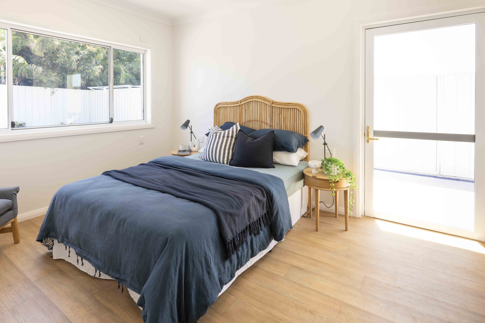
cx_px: 242
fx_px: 236
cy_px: 162
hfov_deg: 91.6
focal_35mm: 18
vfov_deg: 68.9
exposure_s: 1/5
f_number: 13
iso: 32
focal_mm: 17.5
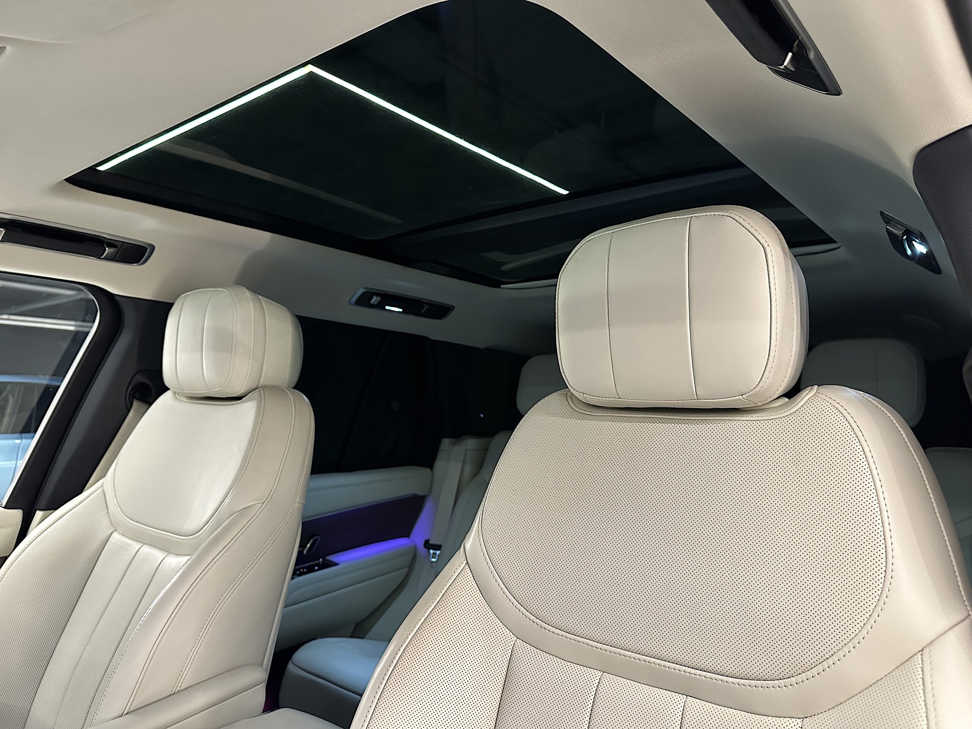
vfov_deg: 56.8
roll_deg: -1.7
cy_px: 364
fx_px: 674
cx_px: 486
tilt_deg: +3.9
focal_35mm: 24
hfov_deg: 71.6
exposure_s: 1/50
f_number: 1.78
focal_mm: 6.86
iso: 640
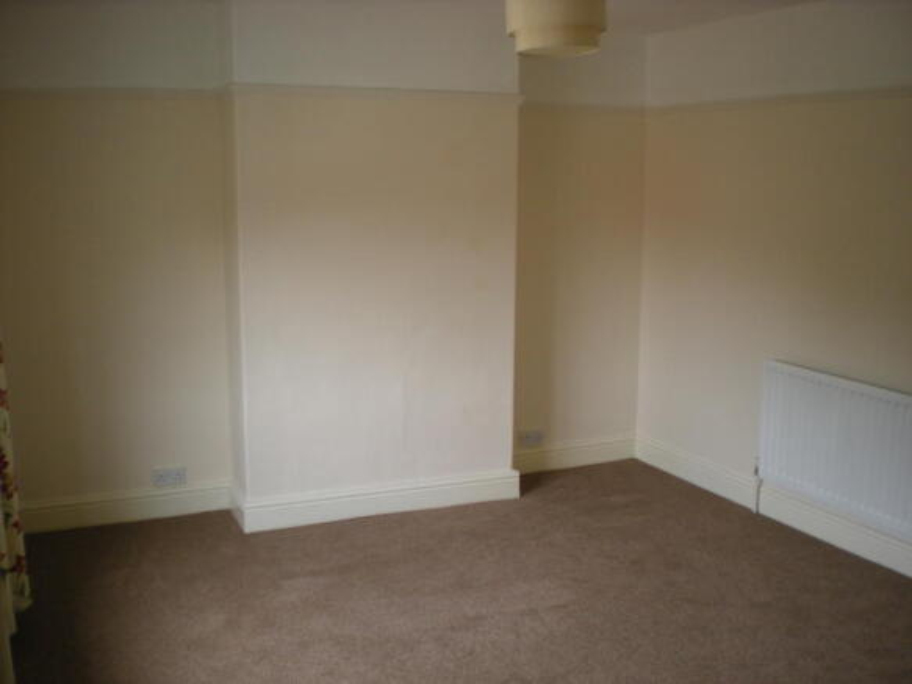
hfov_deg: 49.0
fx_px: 1001
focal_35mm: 38
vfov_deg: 37.7
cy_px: 342
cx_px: 456
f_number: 3.1
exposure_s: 1/64.5
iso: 142
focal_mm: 6.3
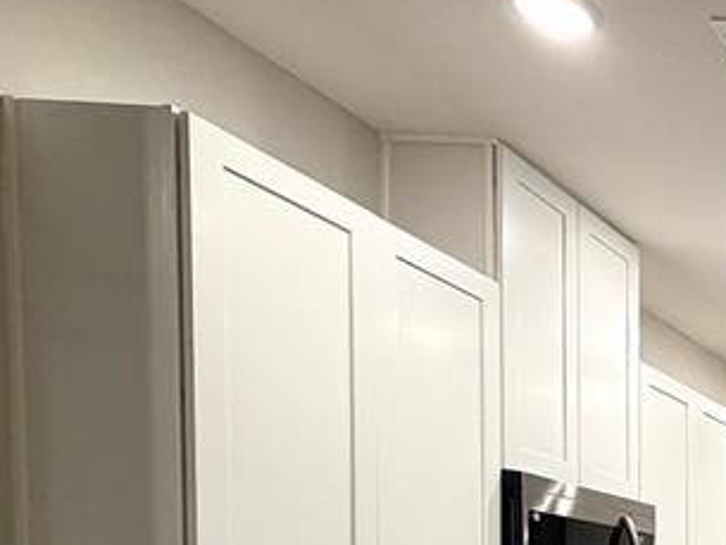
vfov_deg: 26.6
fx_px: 986
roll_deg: -1.4
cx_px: 1176
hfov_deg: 25.5
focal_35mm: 47
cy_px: 690
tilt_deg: -4.4
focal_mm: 2.22
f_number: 2.2
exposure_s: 1/120
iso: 200
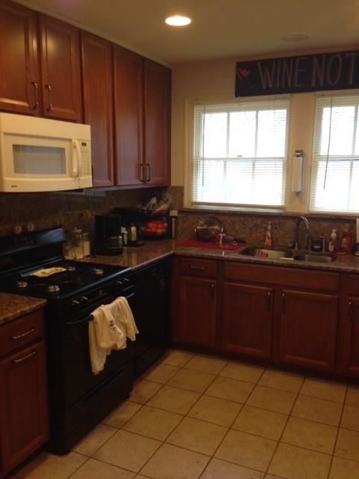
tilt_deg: -6.5
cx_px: 180
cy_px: 240
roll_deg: +0.0
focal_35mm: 33
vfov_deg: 55.4
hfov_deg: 42.9
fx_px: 456
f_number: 2.4
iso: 50
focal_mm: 4.12
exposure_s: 1/24
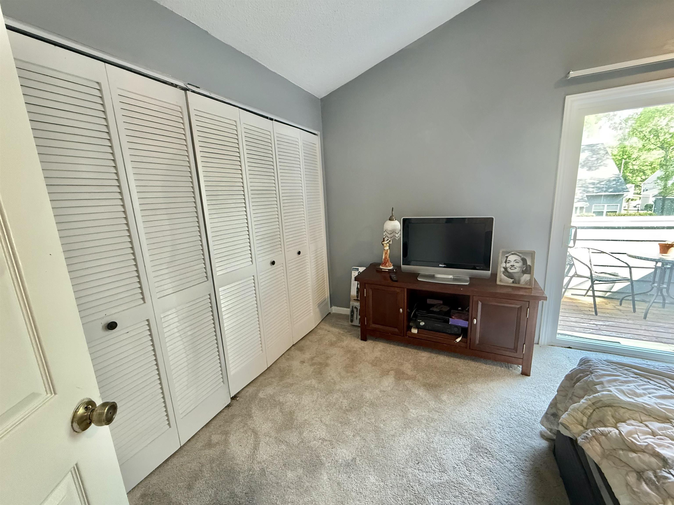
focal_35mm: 14
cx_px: 337
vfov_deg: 85.7
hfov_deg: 102.1
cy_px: 252
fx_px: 273
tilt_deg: -10.5
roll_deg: +3.5
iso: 500
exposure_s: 1/60
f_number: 2.2
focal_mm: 2.22
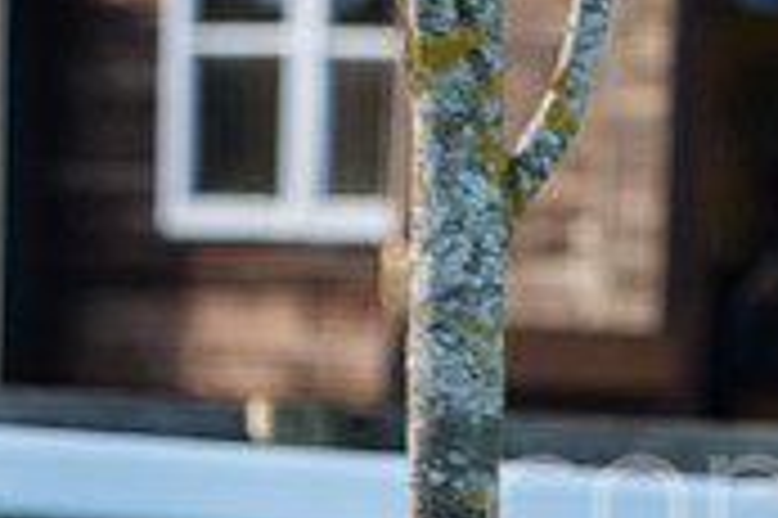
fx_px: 23944
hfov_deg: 1.9
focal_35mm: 1109
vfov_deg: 1.2
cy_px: 786
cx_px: 1075
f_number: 6.3
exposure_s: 1/500
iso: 800
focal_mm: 220
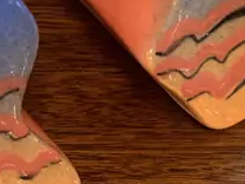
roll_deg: +0.6
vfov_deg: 10.6
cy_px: -183
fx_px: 906
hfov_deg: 15.3
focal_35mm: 128
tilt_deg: -22.5
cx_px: 44
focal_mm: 4.25
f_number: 1.8
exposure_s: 1/50
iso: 125
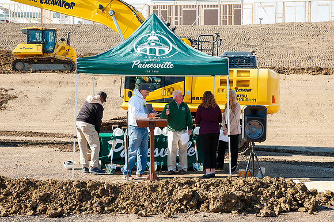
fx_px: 622
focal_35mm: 67
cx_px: 179
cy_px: 117
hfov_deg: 30.0
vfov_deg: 20.3
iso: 400
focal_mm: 62
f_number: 13
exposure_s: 1/200
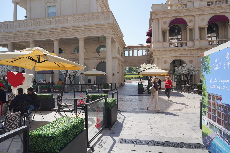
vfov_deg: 53.1
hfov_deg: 73.7
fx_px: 153
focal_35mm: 24
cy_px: 76
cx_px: 115
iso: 100
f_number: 14
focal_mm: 24
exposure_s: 1/100
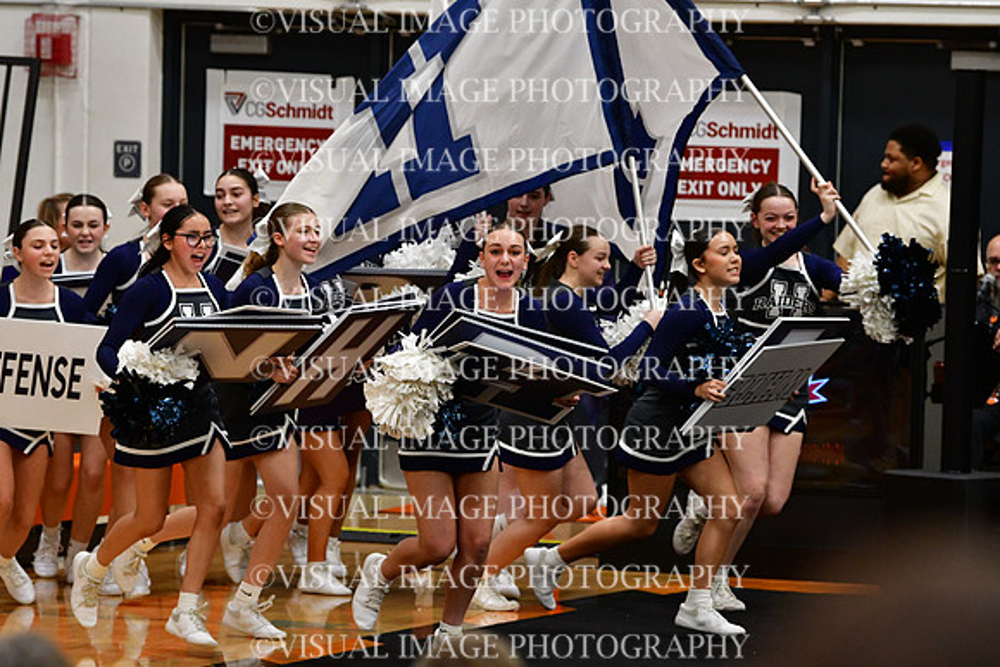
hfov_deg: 8.6
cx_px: 500
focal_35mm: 240
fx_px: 6668
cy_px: 334
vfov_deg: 5.7
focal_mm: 160
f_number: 4
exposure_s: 1/500
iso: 4000
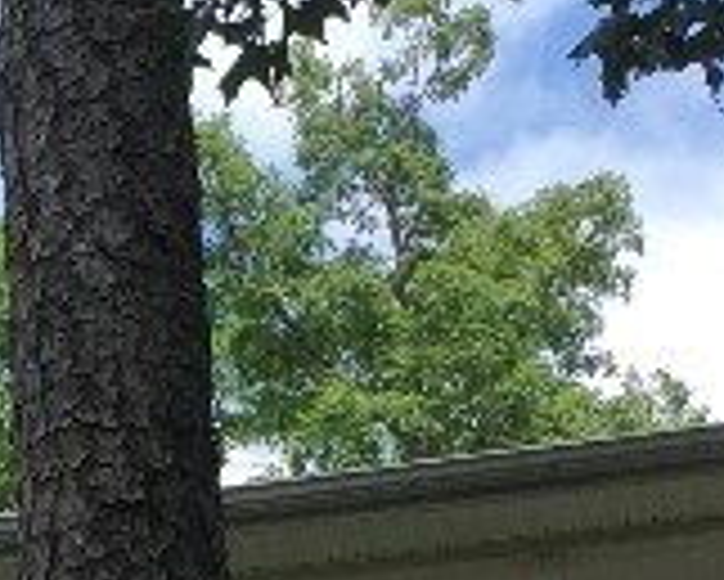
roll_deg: -1.1
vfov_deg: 8.3
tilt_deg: +23.0
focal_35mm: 180
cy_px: 1066
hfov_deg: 10.4
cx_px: -364
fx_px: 3859
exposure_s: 1/942
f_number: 2.2
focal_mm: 4.15
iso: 32
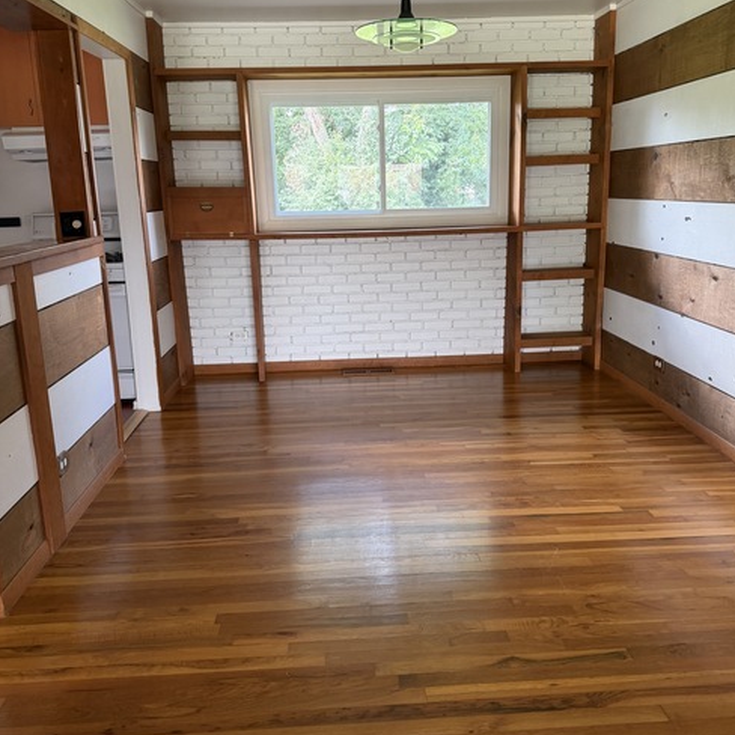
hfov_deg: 55.6
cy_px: 340
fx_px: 697
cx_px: 374
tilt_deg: -10.2
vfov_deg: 55.6
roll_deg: +0.5
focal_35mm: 29
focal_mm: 6.76
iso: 200
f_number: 1.78
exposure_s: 1/60
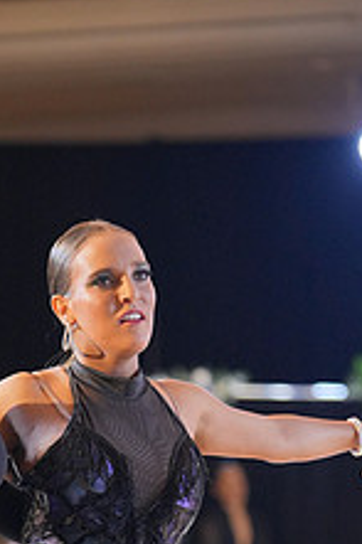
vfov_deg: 9.7
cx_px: 55
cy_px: 657
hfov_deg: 6.5
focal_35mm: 210
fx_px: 3172
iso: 1600
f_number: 2
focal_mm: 80
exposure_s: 1/500
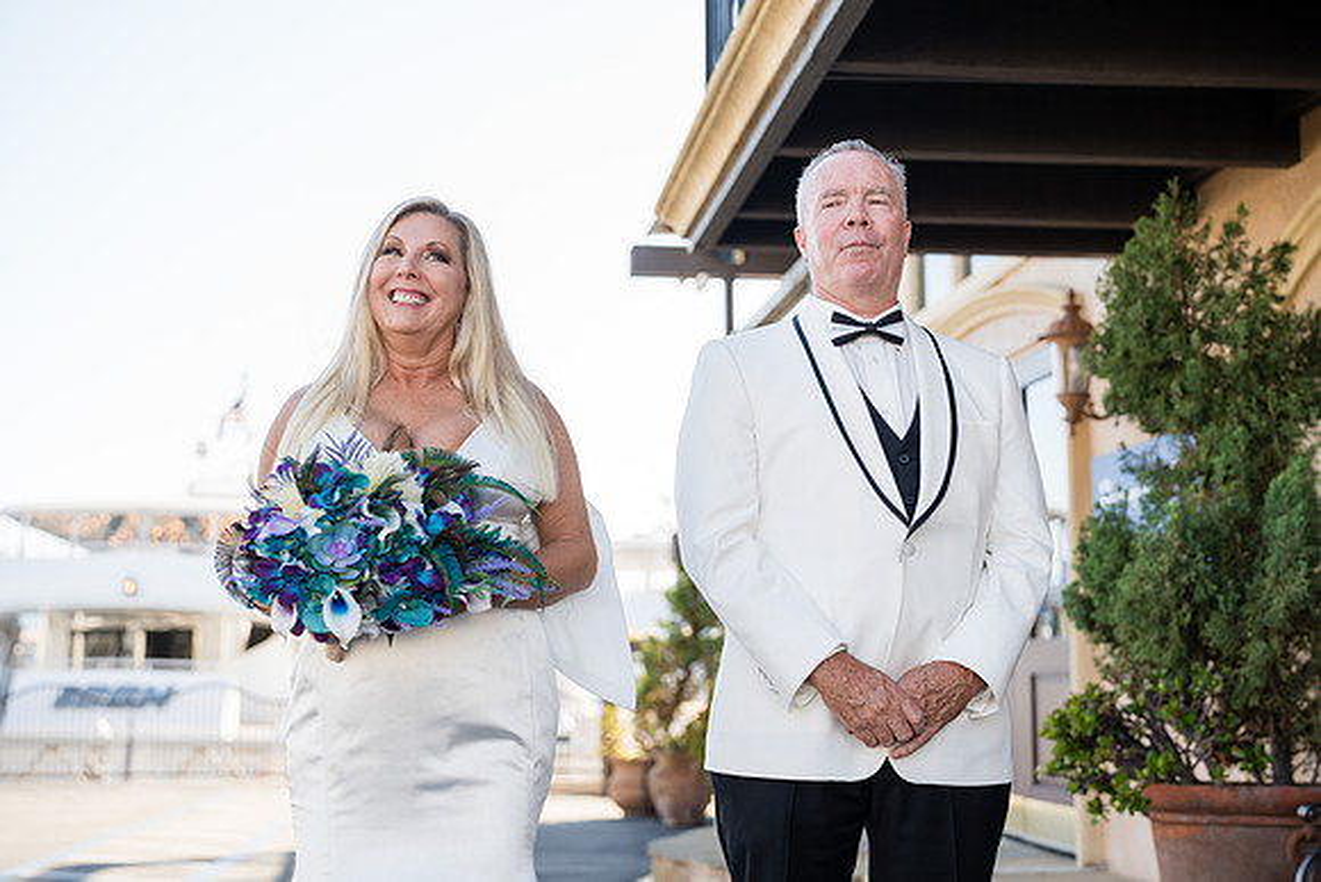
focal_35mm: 50
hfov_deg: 39.6
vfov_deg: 27.0
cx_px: 660
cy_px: 441
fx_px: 1835
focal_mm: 50
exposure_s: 1/500
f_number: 2.8
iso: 125
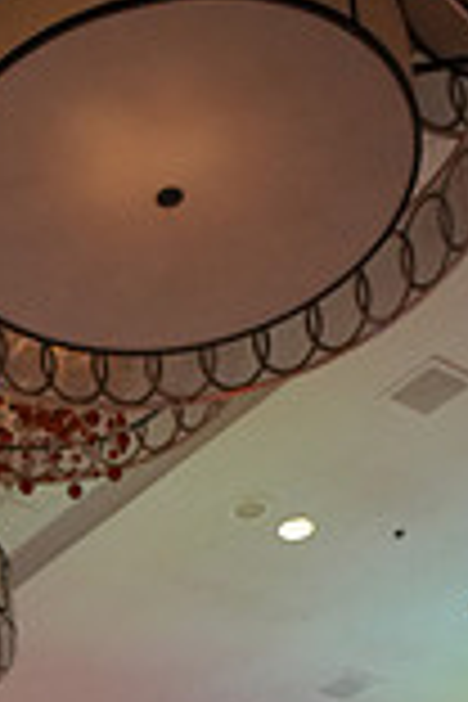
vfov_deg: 19.7
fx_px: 1735
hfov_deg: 15.0
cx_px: -52
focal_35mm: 89
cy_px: 1062
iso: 2500
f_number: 4
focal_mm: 24
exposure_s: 1/500
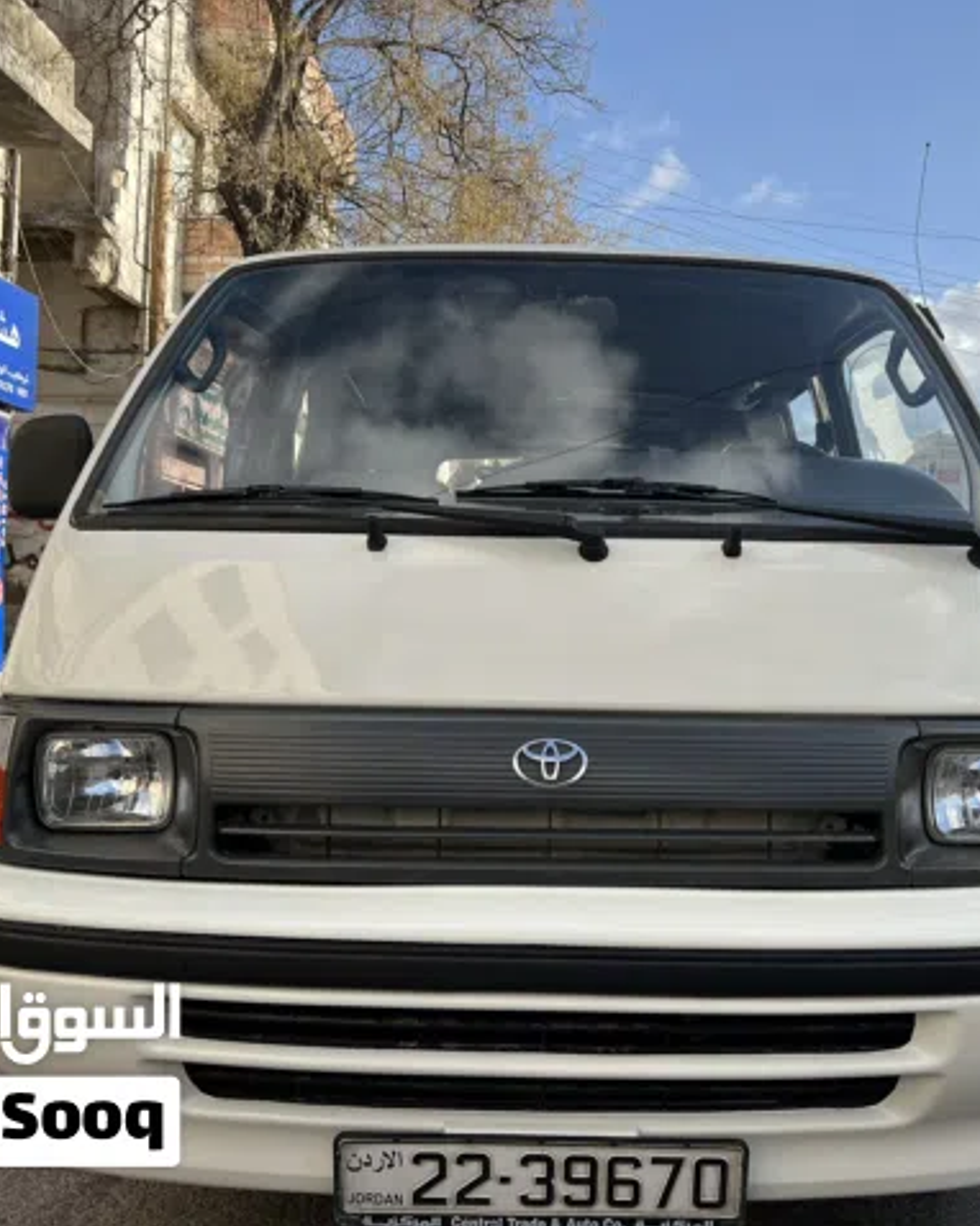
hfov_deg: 43.2
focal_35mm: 34
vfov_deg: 52.9
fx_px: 1233
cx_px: 567
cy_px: 613
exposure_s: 1/2513
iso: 50
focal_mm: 5.7
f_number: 1.5
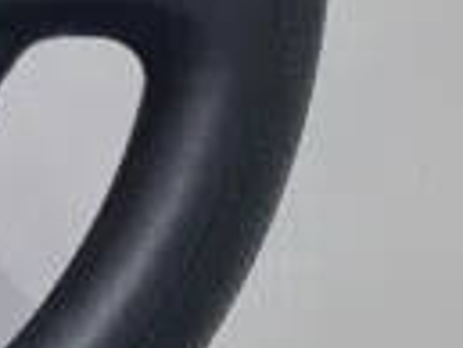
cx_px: -535
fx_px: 1526
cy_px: 596
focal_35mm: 114
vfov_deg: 12.1
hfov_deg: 13.9
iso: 250
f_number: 1.8
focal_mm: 5.54
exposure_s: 1/30
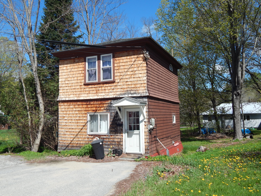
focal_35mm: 31
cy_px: 98
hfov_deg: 58.4
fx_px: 234
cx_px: 130
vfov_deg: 45.4
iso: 125
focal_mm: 5.6
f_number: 6.5
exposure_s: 1/400
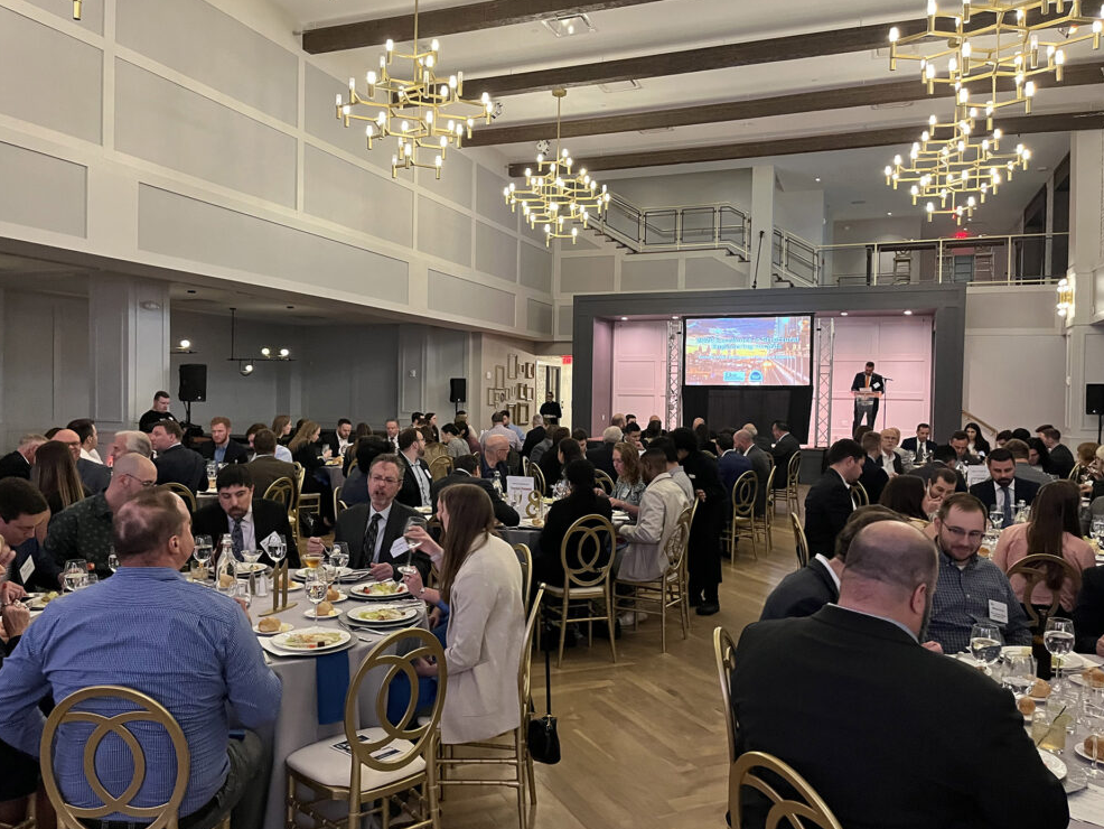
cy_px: 407
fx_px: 861
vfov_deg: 51.4
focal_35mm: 27
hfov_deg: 65.3
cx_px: 534
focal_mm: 5.1
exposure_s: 1/30
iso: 800
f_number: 1.6
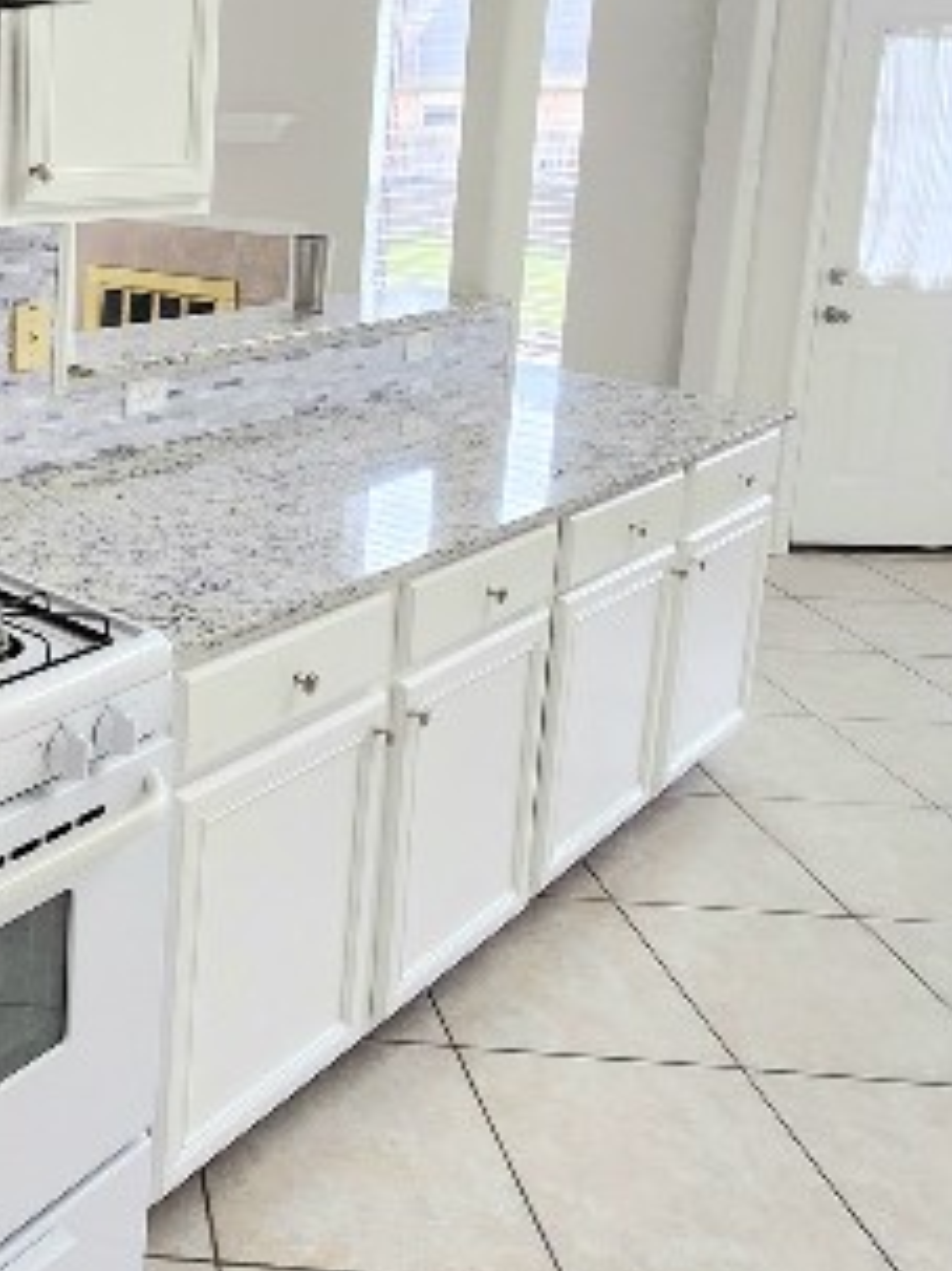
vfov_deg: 52.5
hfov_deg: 36.1
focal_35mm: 33
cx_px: -109
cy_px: 294
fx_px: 1211
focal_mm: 1.74
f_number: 2.2
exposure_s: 1/60.2
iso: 100
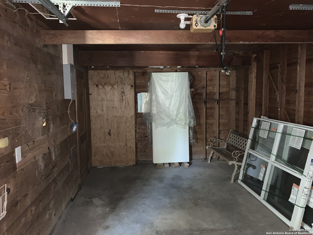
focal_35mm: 26
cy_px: 118
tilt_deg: -5.6
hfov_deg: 67.3
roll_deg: +1.0
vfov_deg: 53.1
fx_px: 235
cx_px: 156
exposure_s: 1/4
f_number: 1.8
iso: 500
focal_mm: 4.25
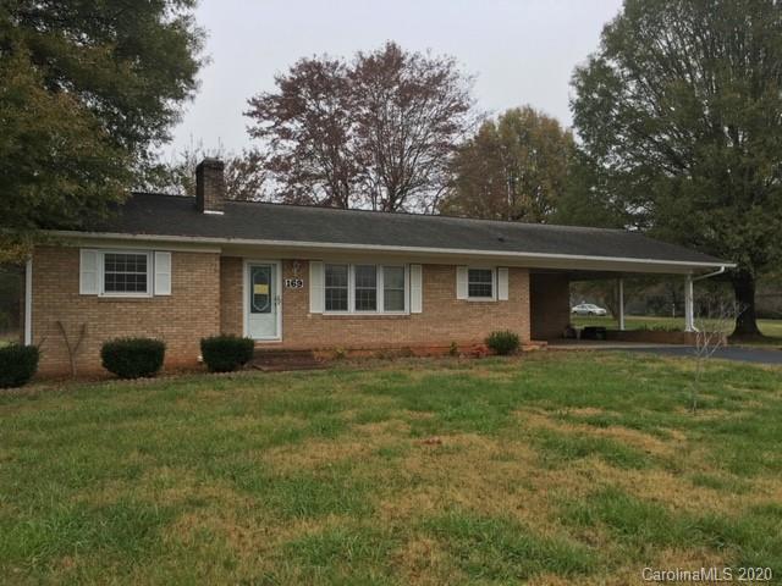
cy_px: 293
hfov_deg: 61.7
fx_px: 655
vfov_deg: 48.2
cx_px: 391
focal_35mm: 29
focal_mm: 4.15
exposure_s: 1/516
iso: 25
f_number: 2.2
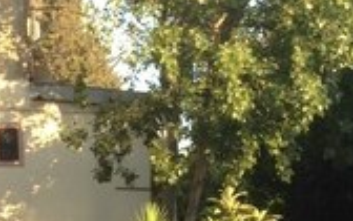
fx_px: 991
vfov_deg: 10.9
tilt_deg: -12.3
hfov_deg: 20.2
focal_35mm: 103
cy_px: 518
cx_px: 162
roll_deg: +0.0
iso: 50
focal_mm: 4.12
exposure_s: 1/175
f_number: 2.4
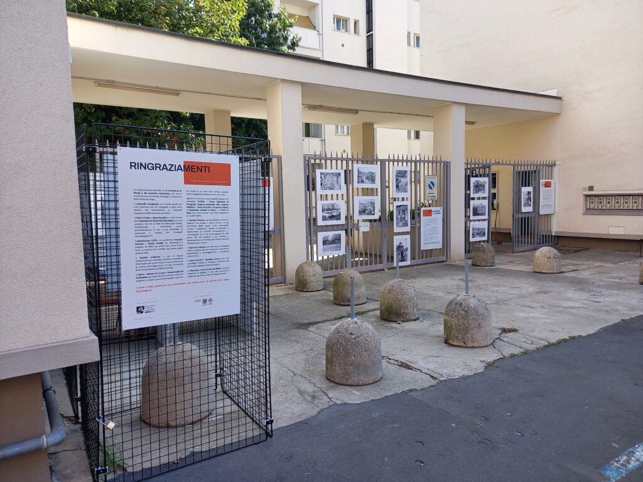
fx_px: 464
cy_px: 241
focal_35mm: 25
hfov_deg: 69.4
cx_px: 322
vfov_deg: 54.9
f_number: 1.8
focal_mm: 4.65
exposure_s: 1/258
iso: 50
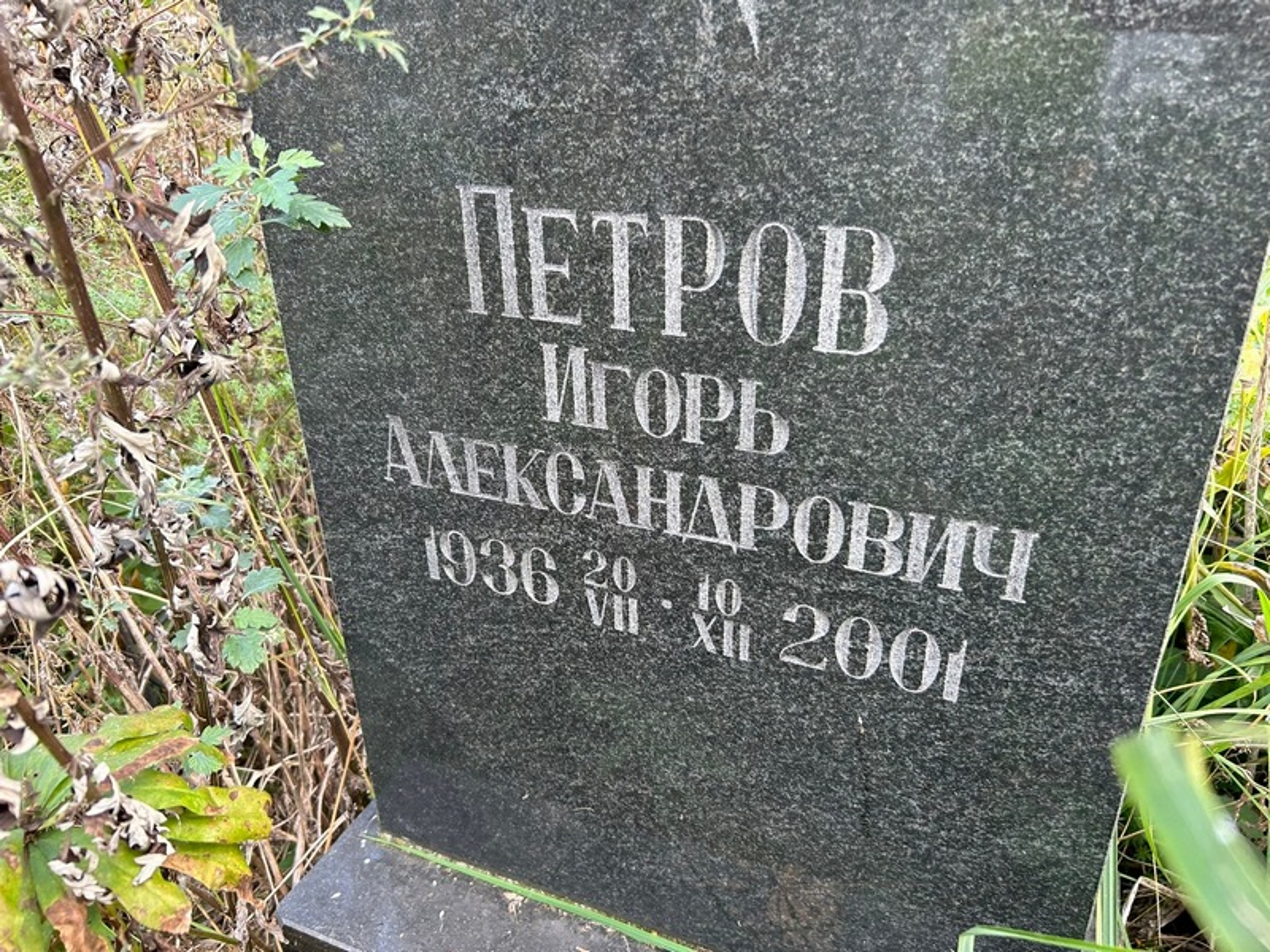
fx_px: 954
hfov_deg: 67.3
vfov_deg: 53.1
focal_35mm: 26
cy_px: 476
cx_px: 635
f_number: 1.5
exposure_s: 1/167
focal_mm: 5.7
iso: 64
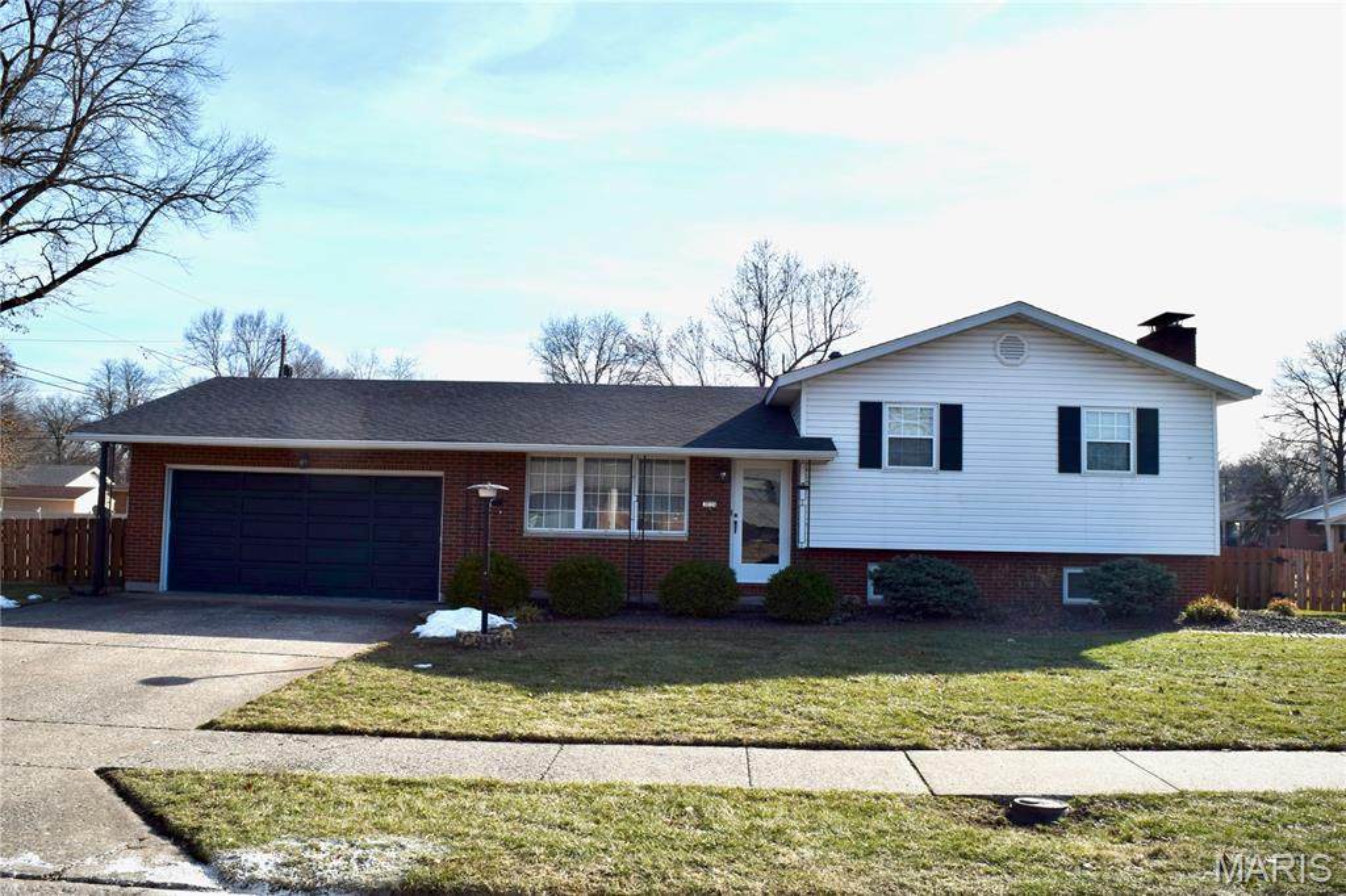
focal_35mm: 27
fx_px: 1009
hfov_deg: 67.4
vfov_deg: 47.9
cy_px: 448
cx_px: 673
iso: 100
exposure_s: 1/200
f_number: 13
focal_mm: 18
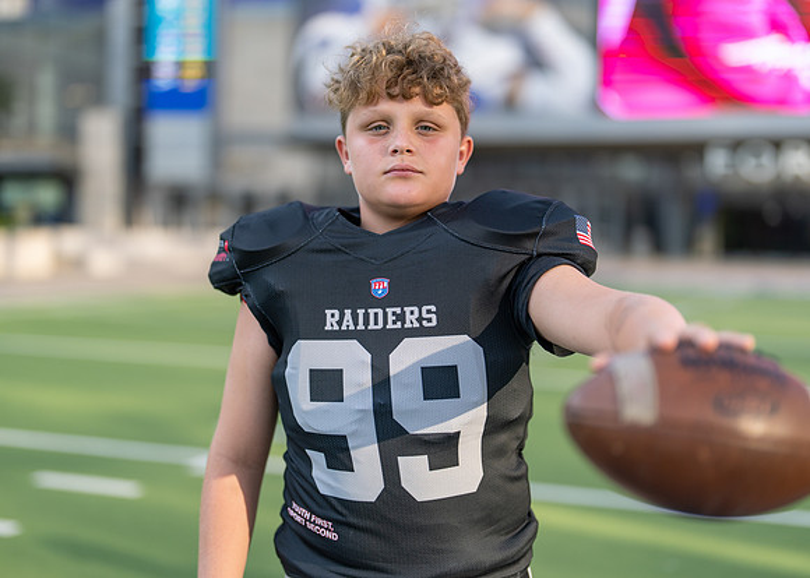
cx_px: 405
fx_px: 1283
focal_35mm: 56
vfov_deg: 25.4
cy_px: 273
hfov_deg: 35.0
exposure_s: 1/2500
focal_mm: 50
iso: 100
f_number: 1.2
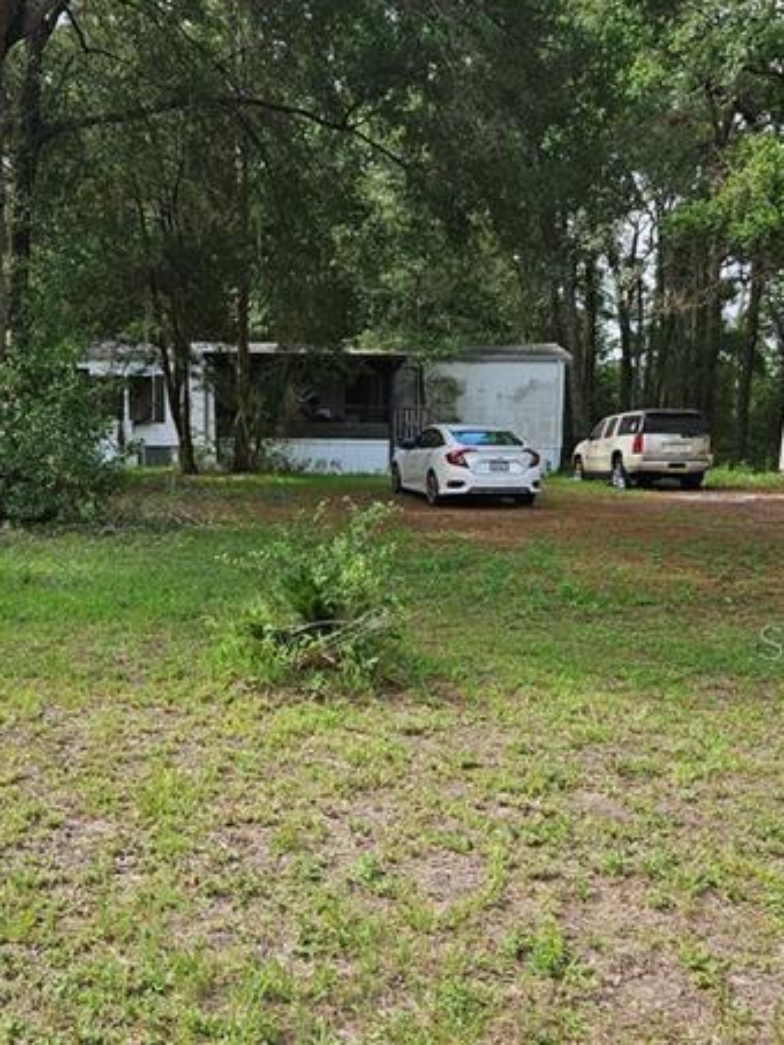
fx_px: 1177
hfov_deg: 36.7
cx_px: 311
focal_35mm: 39
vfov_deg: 47.5
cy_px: 641
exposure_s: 1/352
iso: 25
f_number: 1.8
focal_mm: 5.4
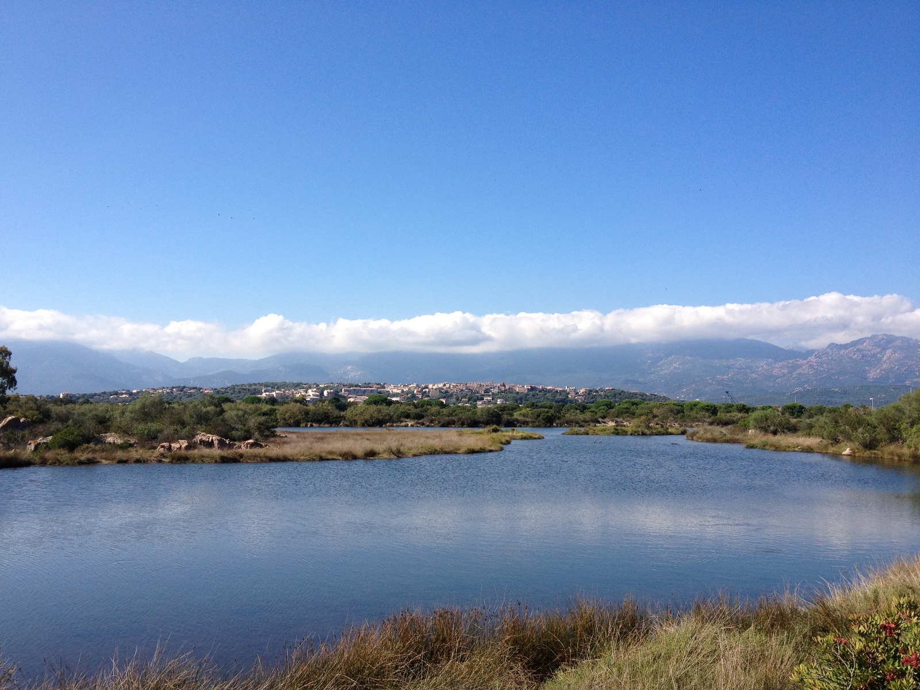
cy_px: 345
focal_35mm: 35
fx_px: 930
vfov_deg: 40.7
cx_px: 460
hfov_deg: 52.6
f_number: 2.4
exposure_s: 1/1672
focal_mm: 4.28
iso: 64
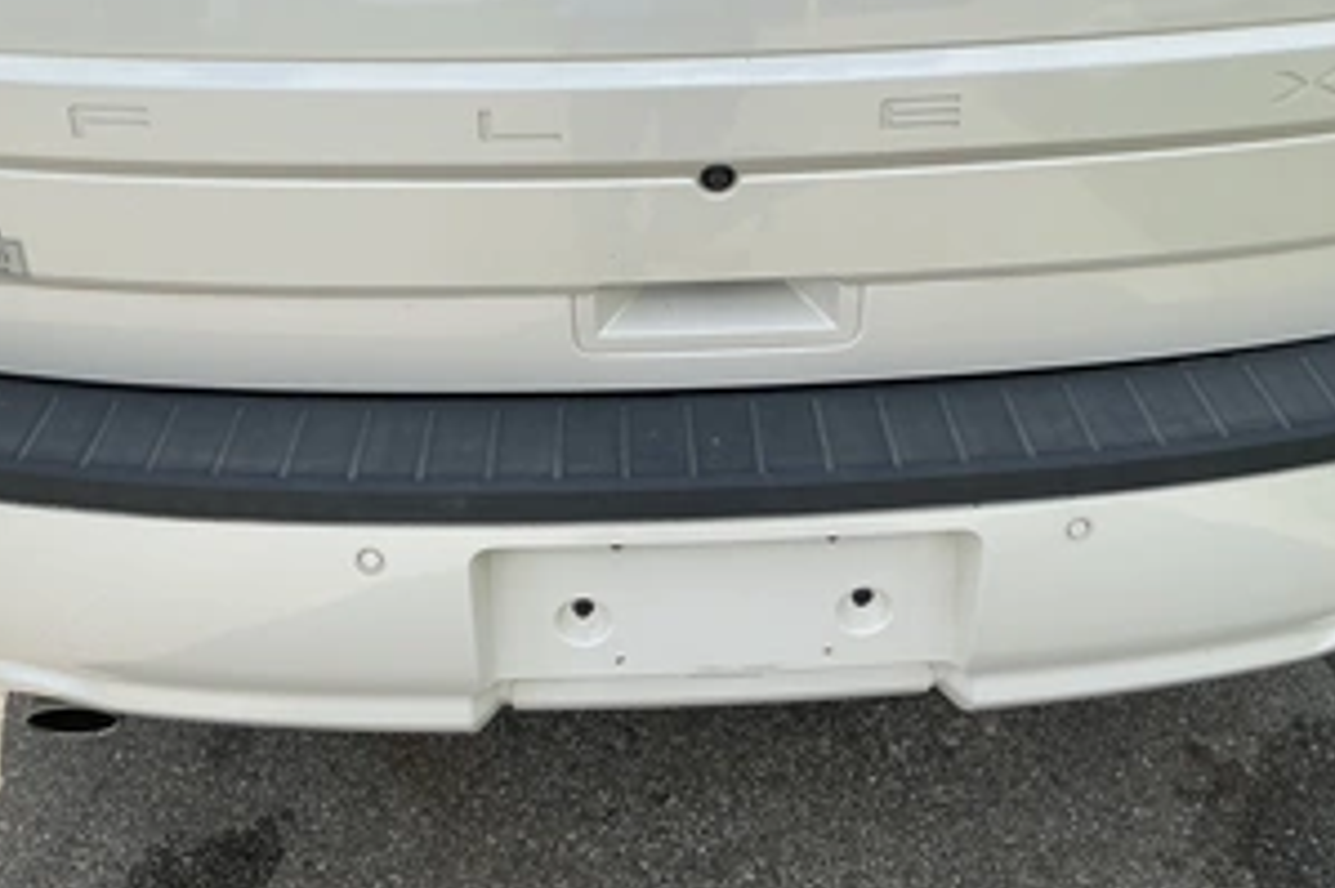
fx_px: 1445
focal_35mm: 39
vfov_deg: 33.7
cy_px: 259
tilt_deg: -28.7
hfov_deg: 49.6
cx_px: 679
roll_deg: +1.3
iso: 25
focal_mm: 3
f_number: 1.8
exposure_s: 1/1195
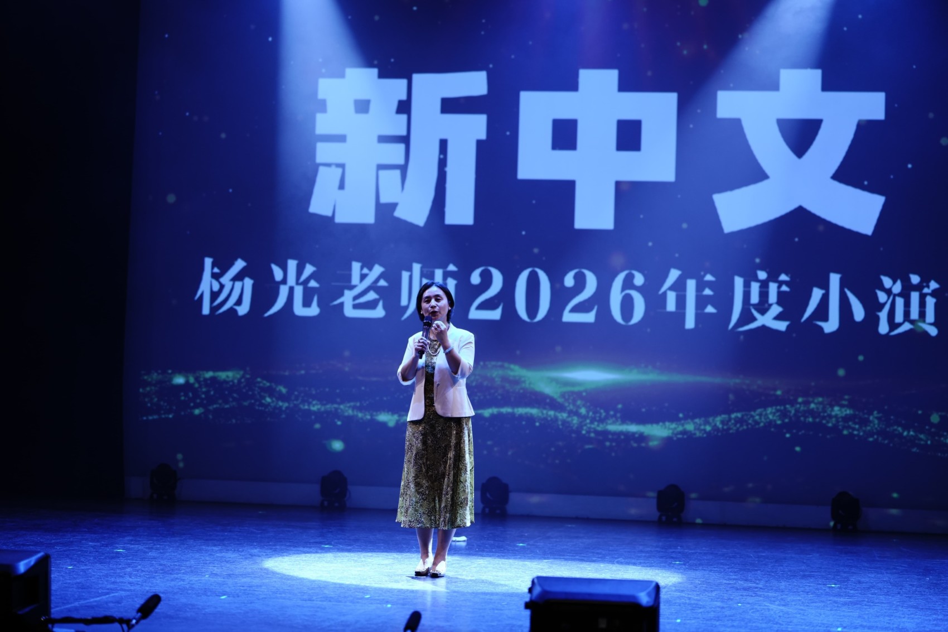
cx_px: 474
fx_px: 1922
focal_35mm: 73
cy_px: 316
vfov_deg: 18.7
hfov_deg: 27.7
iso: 500
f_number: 2
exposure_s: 1/100
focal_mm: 73
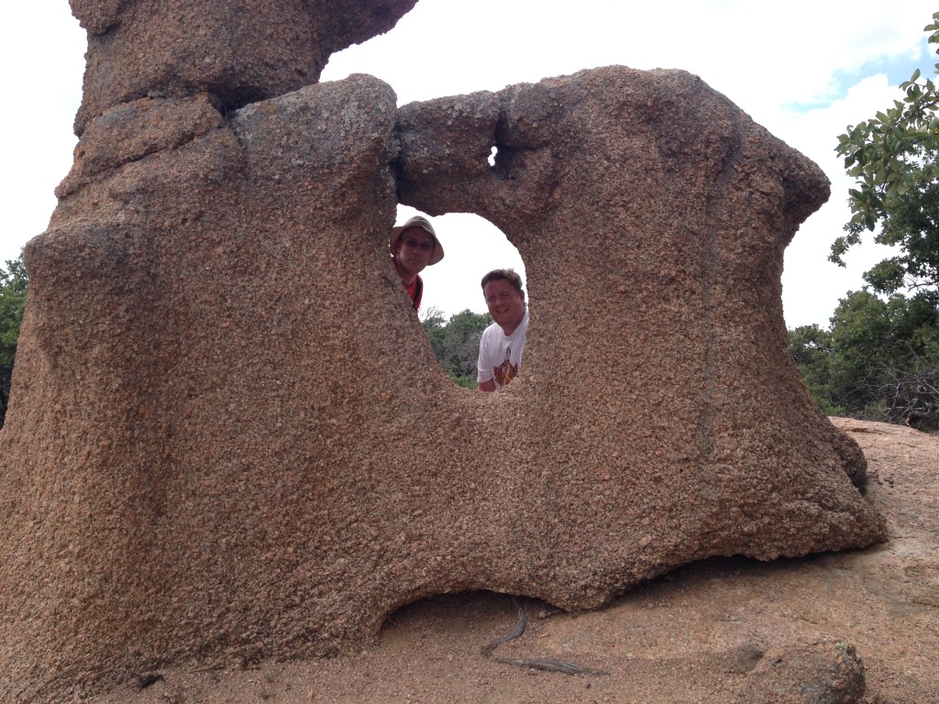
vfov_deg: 40.7
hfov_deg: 52.6
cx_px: 470
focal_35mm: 35
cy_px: 352
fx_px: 949
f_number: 2.4
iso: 50
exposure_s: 1/890
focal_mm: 4.28
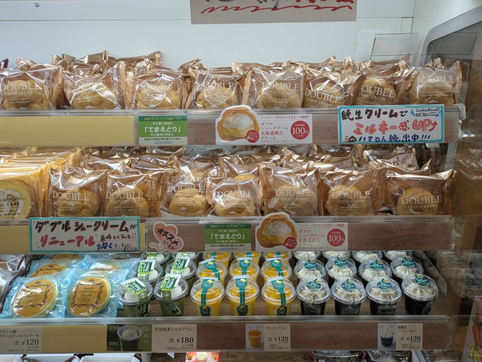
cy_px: 187
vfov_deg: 49.8
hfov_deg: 63.3
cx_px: 260
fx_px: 390
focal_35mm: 28
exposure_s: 1/100
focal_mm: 5.43
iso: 40
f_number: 1.89
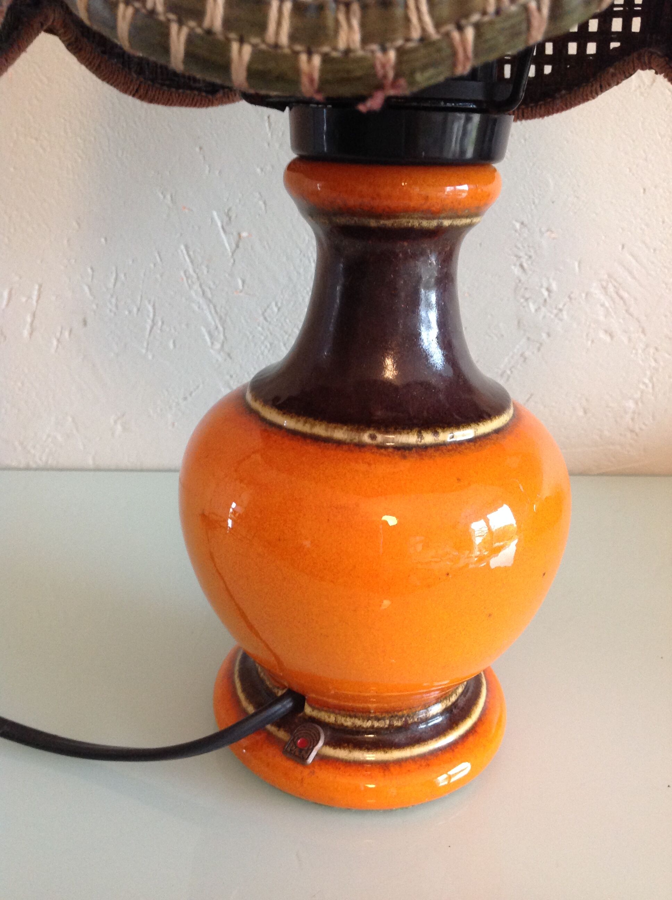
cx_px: 336
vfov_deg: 52.7
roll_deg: -1.7
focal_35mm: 35
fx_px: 908
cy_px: 450
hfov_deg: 40.6
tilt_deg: -21.8
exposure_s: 1/15
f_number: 2.4
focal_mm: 4.28
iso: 200
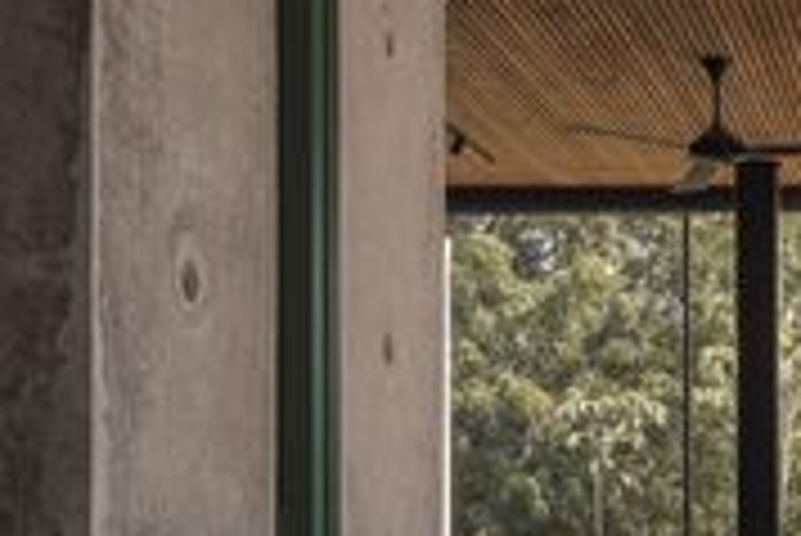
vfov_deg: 15.1
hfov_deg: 21.1
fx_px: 1982
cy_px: 525
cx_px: 981
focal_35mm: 89
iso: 100
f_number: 10
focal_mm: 36
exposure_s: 1/15
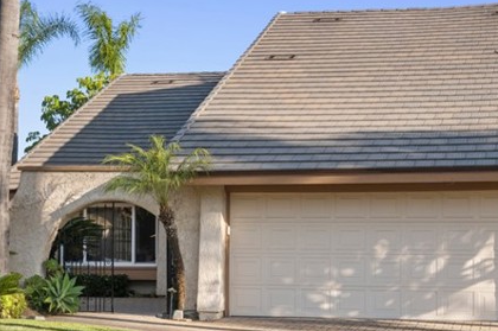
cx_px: 244
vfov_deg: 17.4
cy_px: 245
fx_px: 1078
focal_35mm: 78
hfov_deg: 26.0
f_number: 9
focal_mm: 32
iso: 100
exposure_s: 1/80
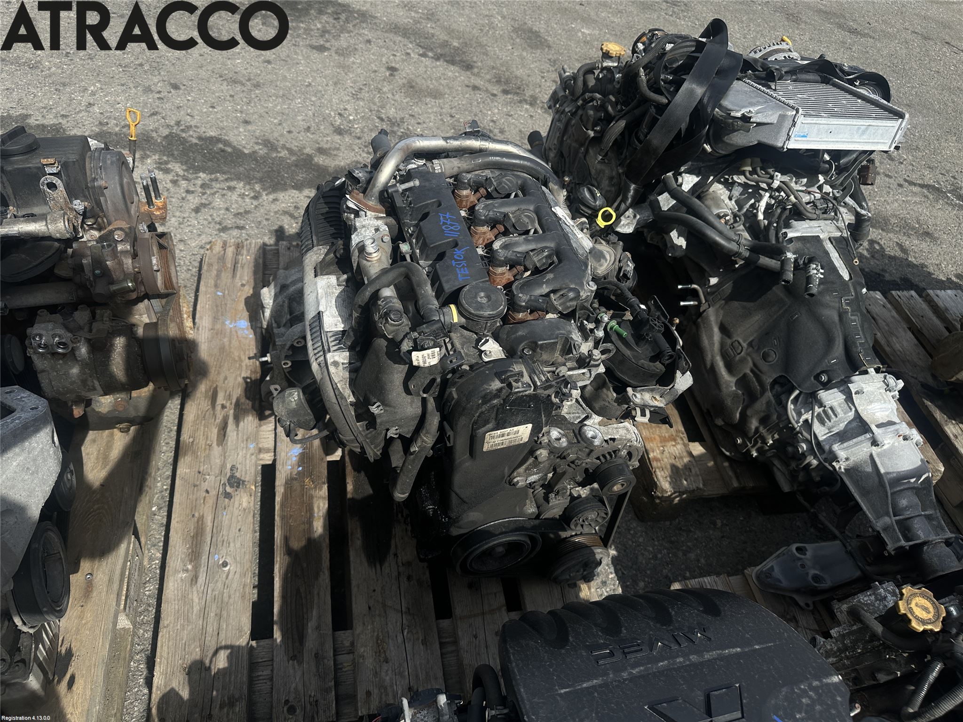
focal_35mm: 24
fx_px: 668
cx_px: 482
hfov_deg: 71.6
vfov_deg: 56.8
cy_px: 361
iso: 80
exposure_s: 1/5000
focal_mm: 6.86
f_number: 1.78
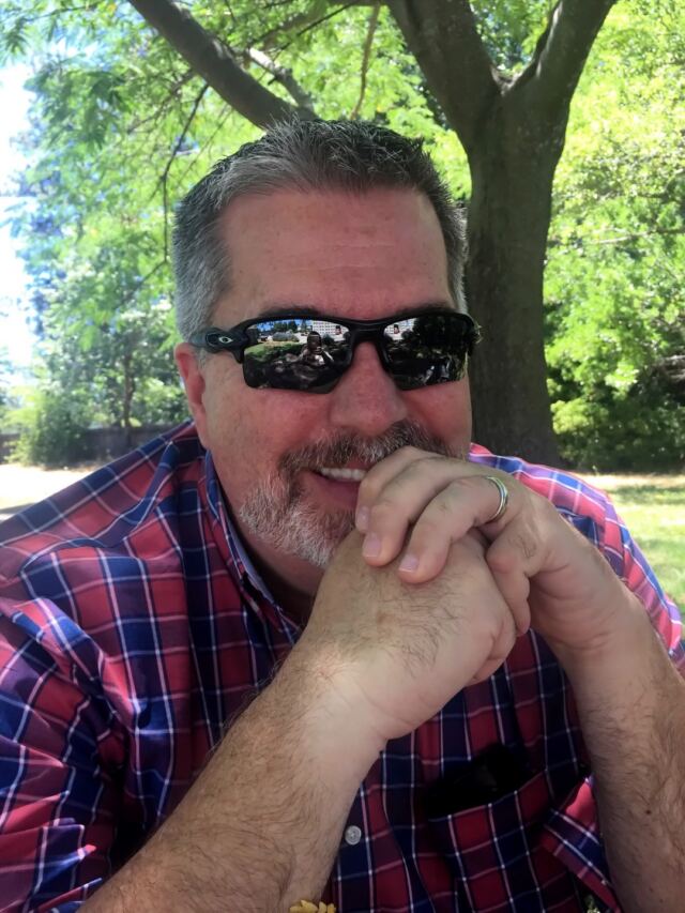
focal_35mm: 29
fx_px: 765
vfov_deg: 61.7
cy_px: 456
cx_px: 342
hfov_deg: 48.2
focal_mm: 4.15
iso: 32
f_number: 2.2
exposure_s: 1/170
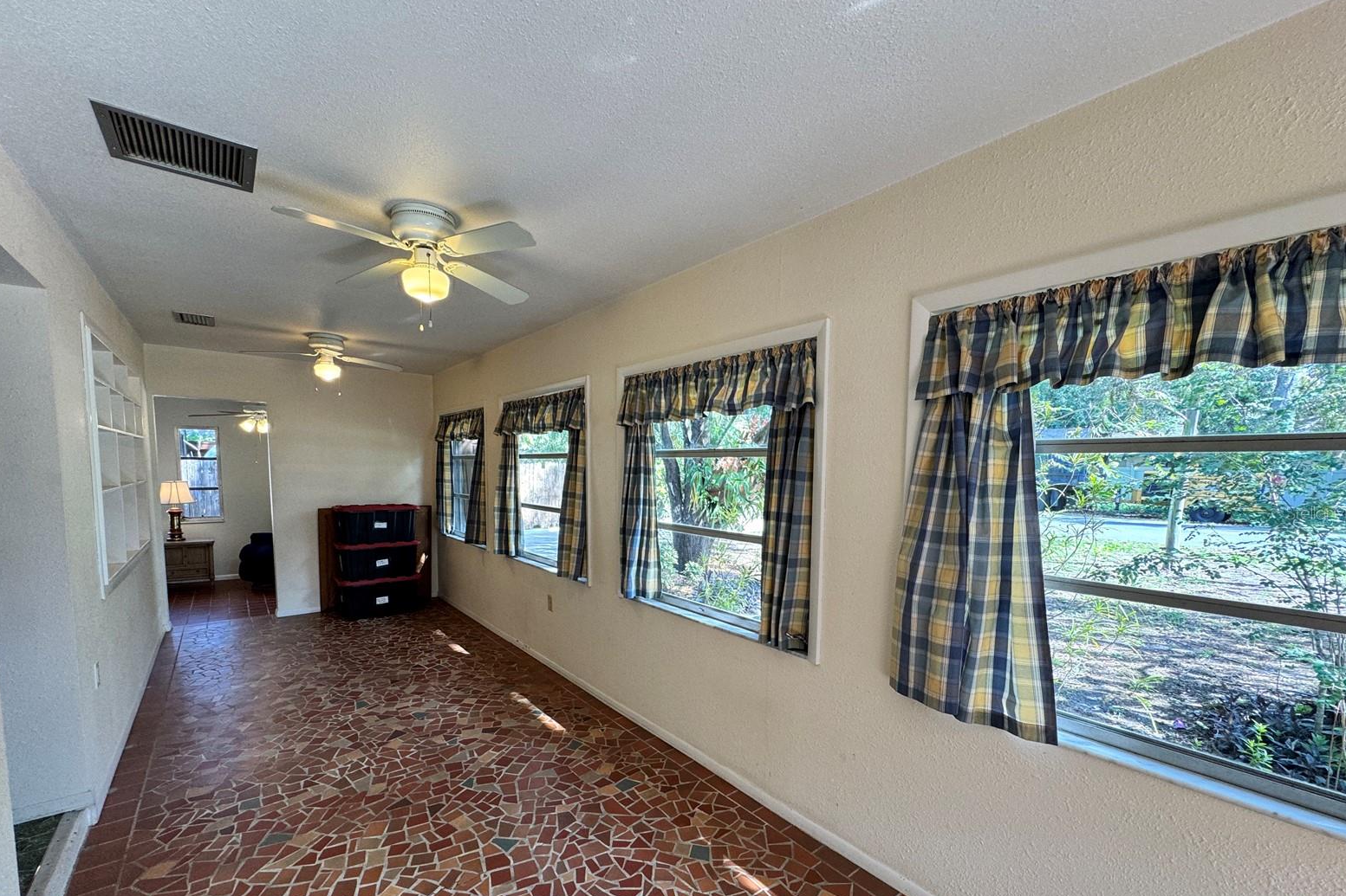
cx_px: 674
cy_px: 512
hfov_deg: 100.4
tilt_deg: -4.7
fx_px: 561
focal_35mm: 15
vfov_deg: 76.9
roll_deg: -0.9
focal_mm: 2.22
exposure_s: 1/120
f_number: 2.2
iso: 160
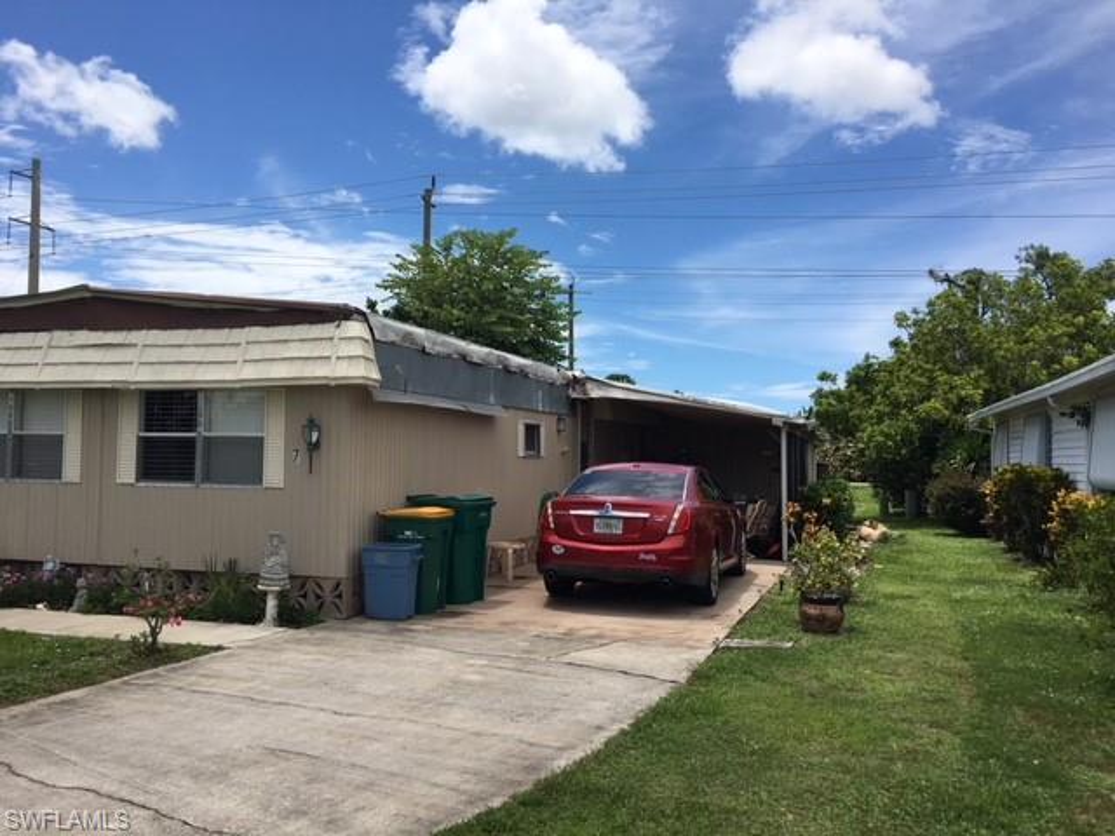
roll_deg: -0.3
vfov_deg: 48.2
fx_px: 934
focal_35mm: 29
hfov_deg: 61.7
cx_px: 558
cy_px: 418
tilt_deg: +3.7
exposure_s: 1/2079
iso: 25
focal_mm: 4.15
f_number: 2.2
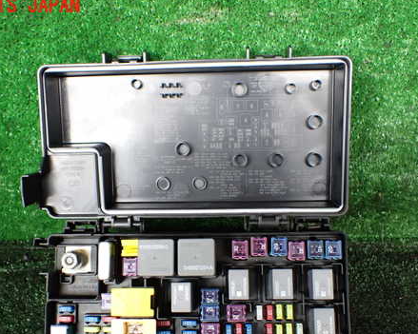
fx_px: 495
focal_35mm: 40
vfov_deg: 37.1
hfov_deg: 45.8
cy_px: 208
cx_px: 192
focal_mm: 5.4
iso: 400
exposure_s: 1/125
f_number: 2.3
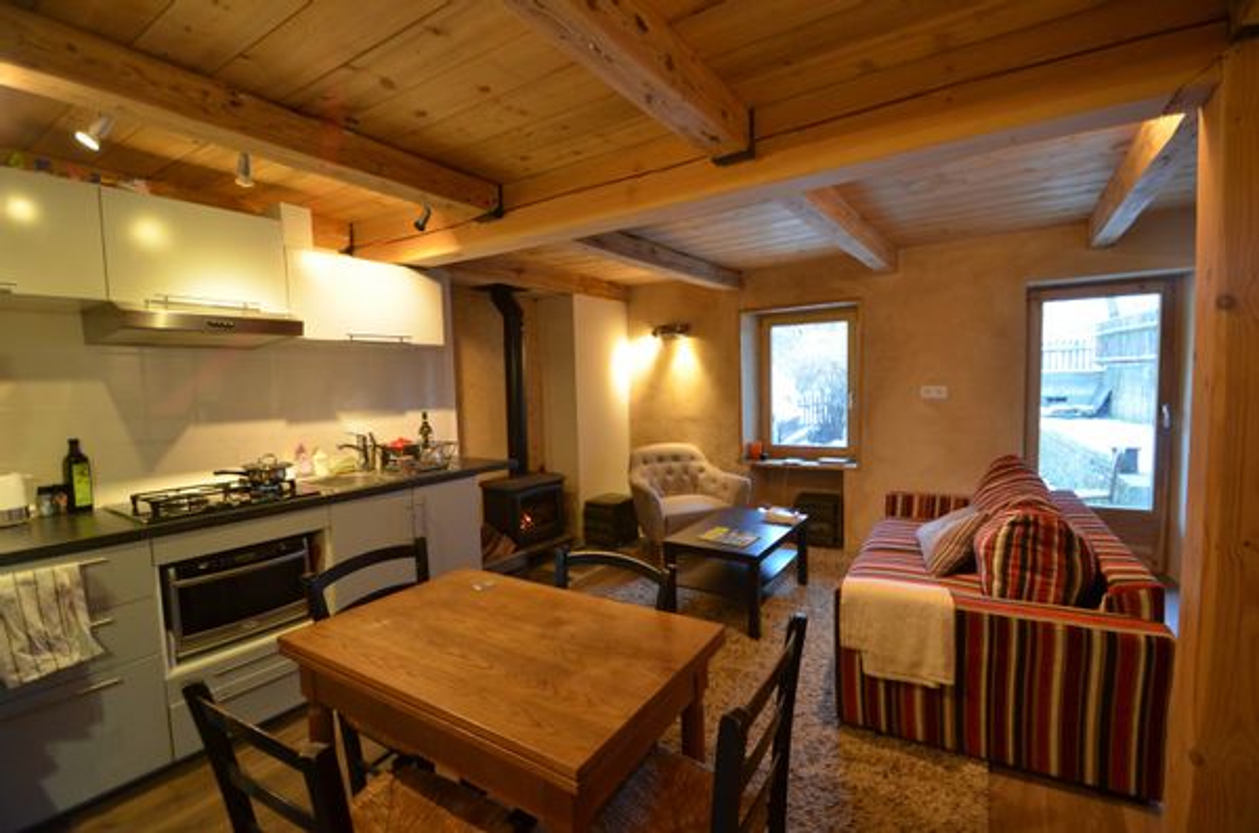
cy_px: 416
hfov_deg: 100.5
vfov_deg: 77.0
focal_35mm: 15
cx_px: 630
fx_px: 523
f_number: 3.5
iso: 800
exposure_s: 1/50
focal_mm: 10
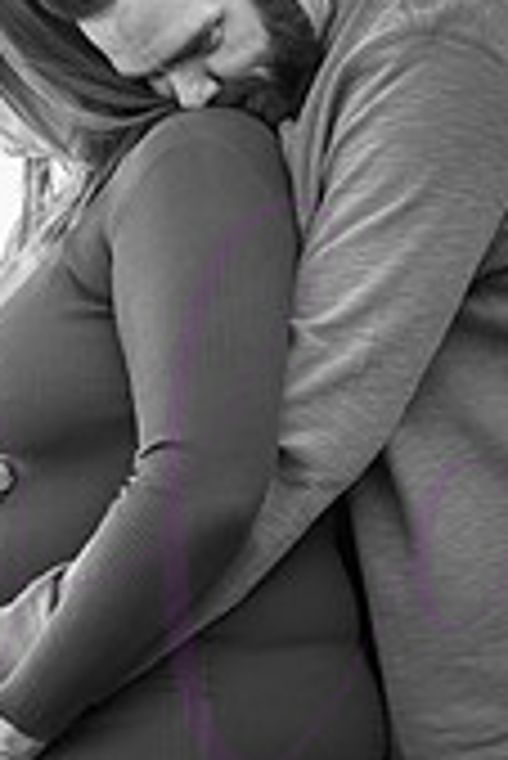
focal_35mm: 176
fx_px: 3717
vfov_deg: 11.7
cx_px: 72
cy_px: 265
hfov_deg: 7.8
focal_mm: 66
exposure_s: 1/640
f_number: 4.5
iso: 640
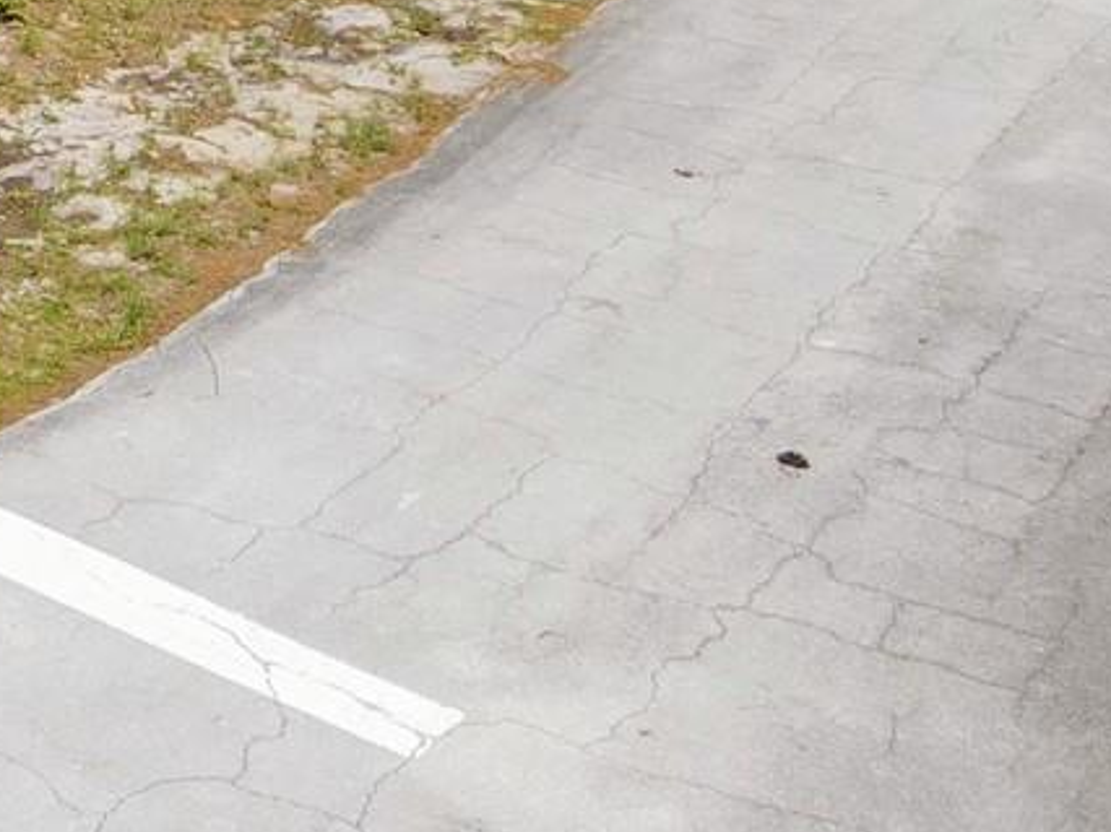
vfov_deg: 14.6
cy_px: -603
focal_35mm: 90
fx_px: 2888
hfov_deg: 18.1
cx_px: -788
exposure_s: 1/640
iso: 100
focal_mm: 4.5
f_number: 2.8
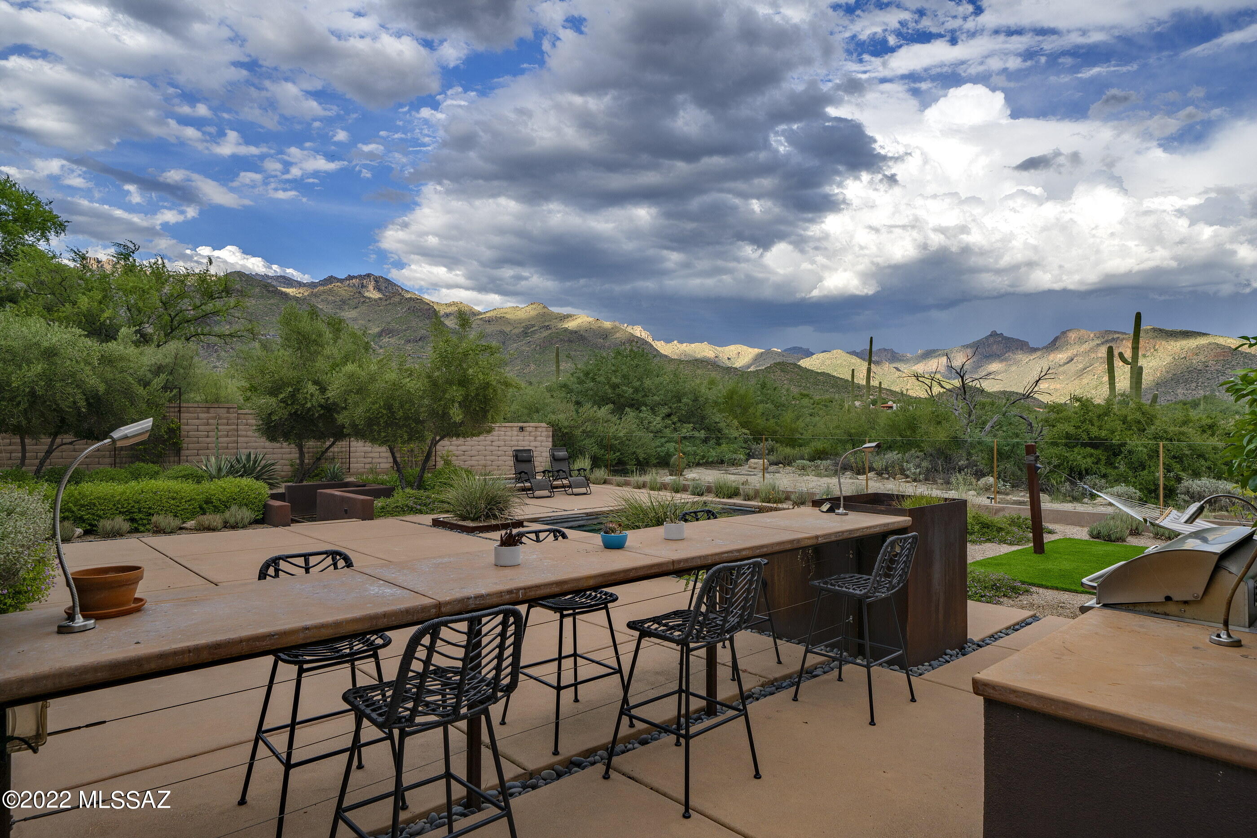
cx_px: 628
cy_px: 419
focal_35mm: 19
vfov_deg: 64.5
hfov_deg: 86.9
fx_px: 663
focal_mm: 19
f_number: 9
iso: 100
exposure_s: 1/160
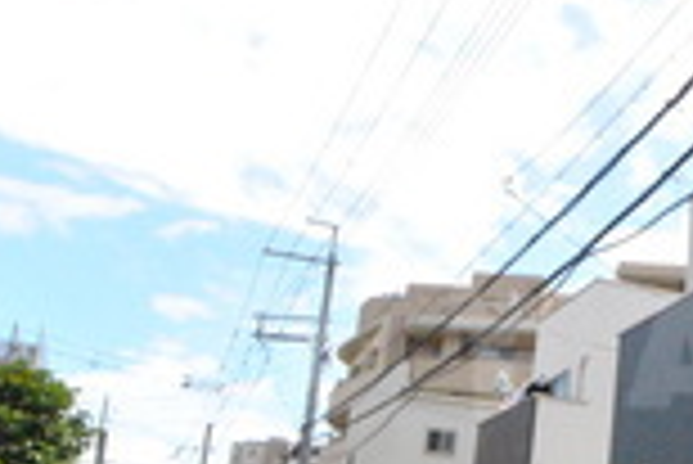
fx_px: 963
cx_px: 850
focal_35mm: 50
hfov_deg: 32.2
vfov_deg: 26.7
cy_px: 356
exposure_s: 1/800
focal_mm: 8
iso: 1600
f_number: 14
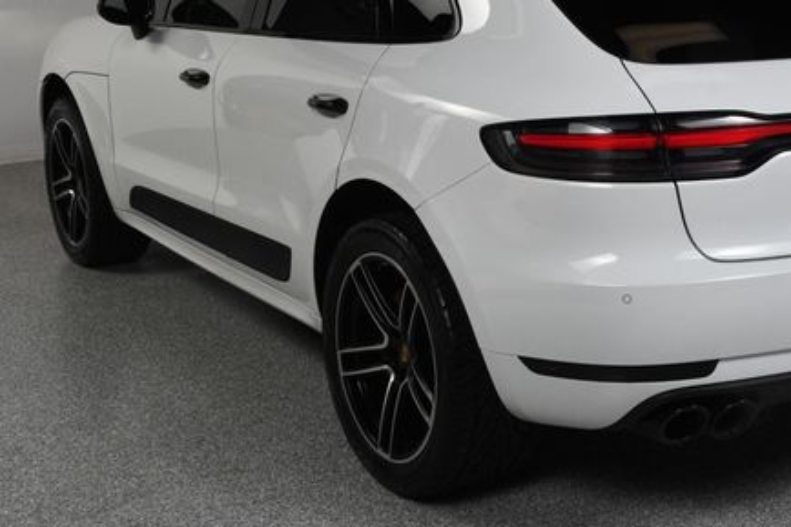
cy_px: 199
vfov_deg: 22.9
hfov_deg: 33.6
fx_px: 1296
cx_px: 539
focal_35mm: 59
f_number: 13
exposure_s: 1/160
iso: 100
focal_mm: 27
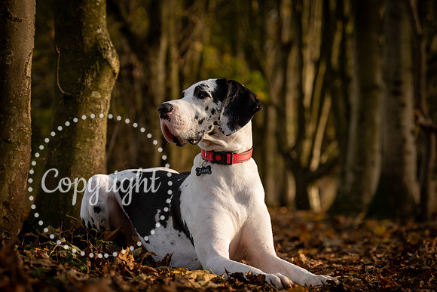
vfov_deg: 12.9
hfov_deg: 19.3
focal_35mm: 106
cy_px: 146
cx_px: 218
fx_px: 1287
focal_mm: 106
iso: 100
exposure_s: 1/320
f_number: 4
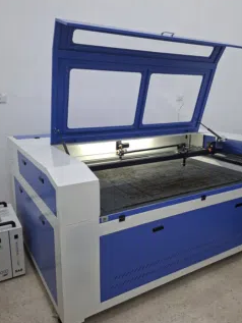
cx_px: 137
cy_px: 162
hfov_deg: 48.1
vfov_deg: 61.6
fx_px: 270
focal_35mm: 29
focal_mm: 5.54
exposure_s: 1/50
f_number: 1.8
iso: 200
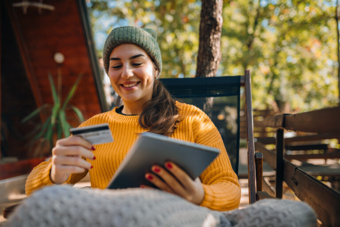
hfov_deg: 54.4
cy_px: 114
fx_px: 331
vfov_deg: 37.9
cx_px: 170
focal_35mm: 35
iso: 64
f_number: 1.8
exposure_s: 1/250
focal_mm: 35
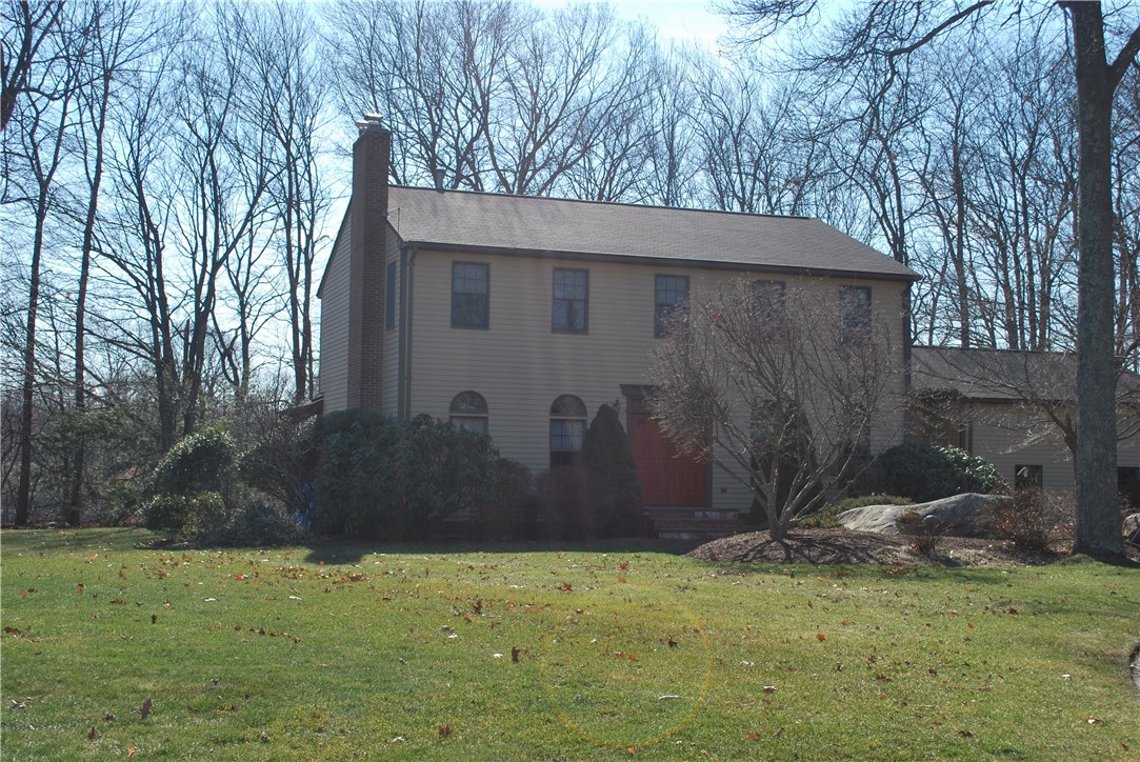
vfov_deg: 28.1
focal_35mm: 48
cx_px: 570
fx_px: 1521
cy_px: 381
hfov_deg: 41.1
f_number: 7.1
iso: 100
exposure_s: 1/200
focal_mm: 32
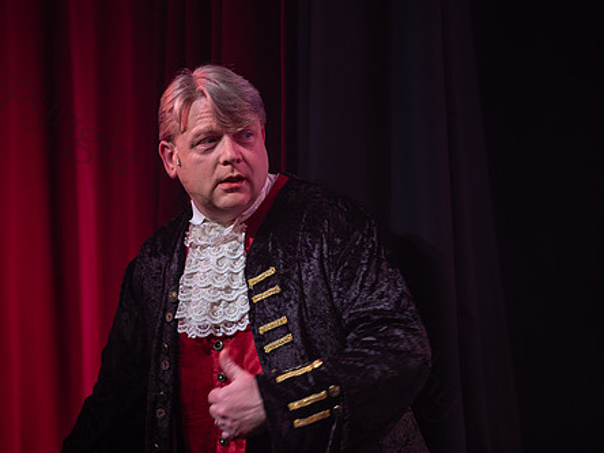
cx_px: 229
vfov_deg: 5.9
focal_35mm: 251
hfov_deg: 7.9
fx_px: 4380
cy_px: 234
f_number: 2.8
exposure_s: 1/100
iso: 1000
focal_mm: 200
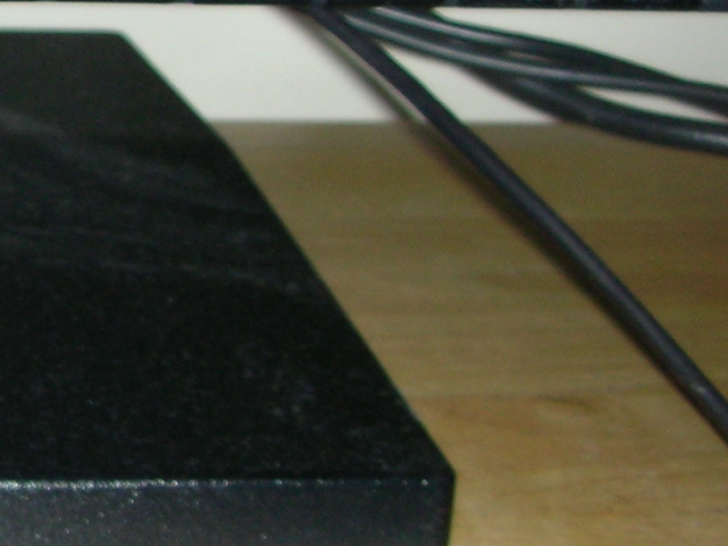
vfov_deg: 12.2
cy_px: 233
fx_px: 2544
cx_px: -519
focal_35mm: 121
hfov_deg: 14.6
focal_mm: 5.8
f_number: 3
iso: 50
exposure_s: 1/60.1
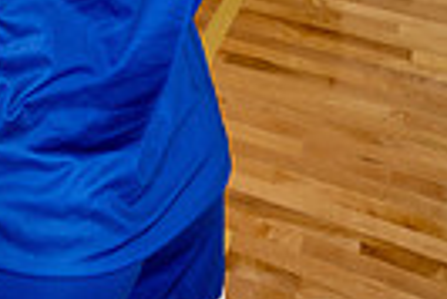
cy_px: -403
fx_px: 1007
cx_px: -54
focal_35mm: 81
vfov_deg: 13.1
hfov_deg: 23.4
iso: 640
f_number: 7.1
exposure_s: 1/200
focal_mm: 24
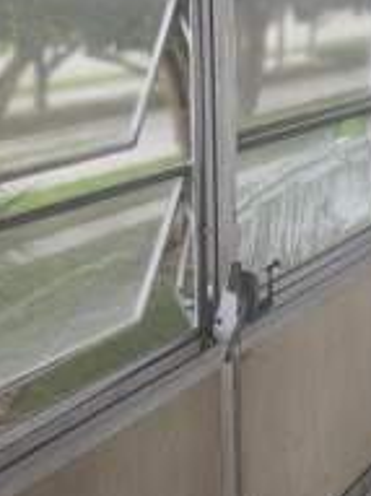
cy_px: 57
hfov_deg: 17.8
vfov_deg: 24.7
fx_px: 1102
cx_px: 490
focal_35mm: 77
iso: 64
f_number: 1.8
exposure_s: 1/120
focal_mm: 6.4
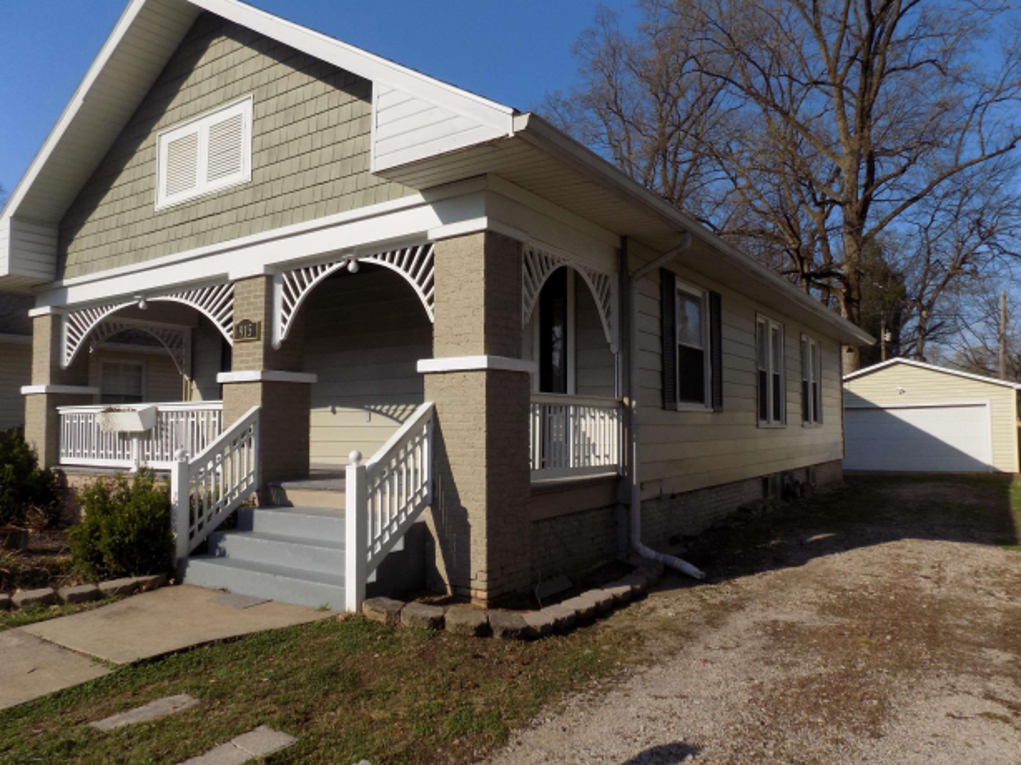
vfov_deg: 54.8
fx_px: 737
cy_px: 392
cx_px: 506
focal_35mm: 25
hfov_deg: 69.4
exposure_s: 1/1500
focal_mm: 4
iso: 80
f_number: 3.1
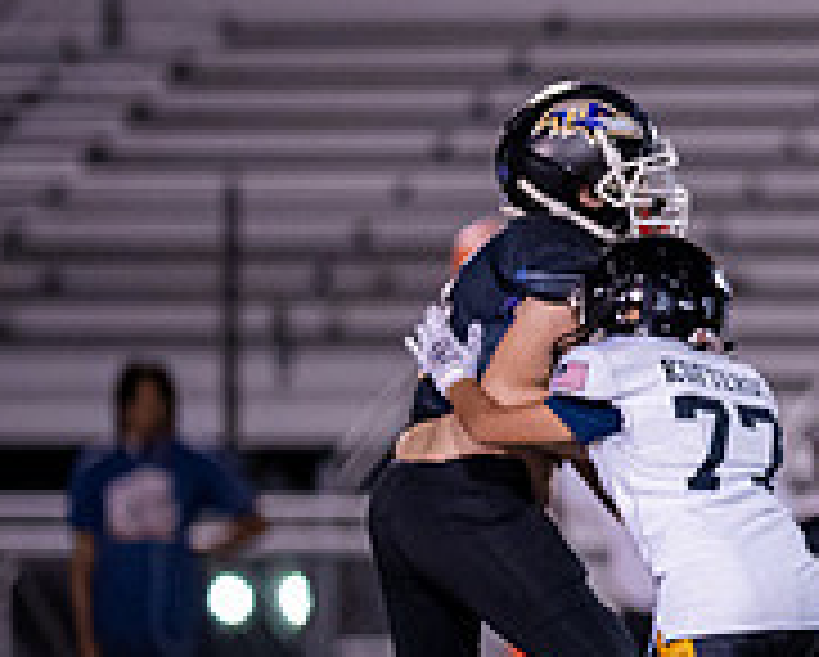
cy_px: 388
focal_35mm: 664
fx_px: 16112
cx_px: 1392
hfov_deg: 2.9
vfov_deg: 2.3
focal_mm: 135
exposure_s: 1/1250
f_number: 1.8
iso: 2000
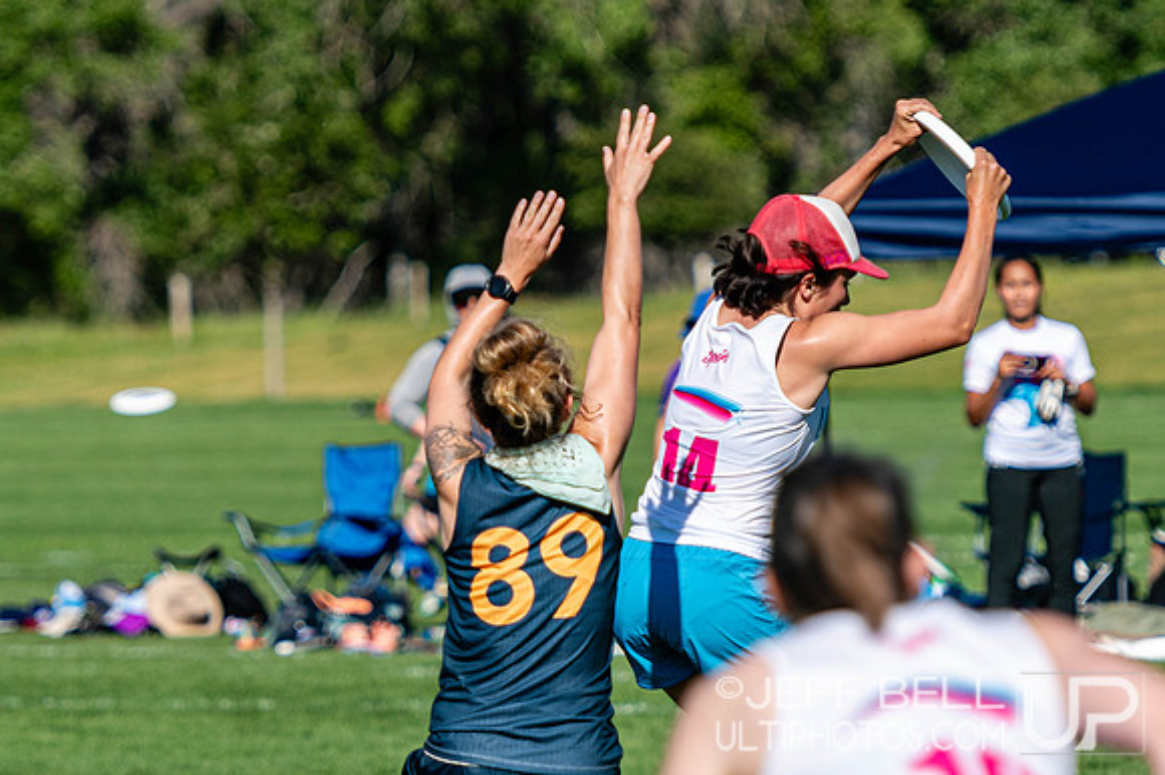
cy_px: 379
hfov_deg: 4.8
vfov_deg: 3.2
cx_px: 616
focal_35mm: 430
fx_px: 13904
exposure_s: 1/2000
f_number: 3.2
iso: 100
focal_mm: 160
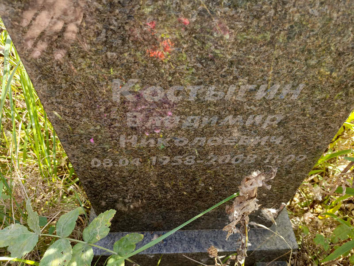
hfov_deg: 69.4
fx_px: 256
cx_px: 177
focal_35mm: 25
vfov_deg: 54.9
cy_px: 133
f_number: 1.69
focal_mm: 4.76
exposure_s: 1/100
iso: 182
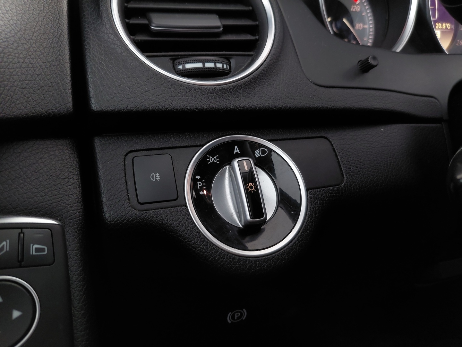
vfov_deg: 54.9
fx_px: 334
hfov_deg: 69.4
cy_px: 174
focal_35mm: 25
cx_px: 231
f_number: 1.8
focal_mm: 4.69
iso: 400
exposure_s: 1/33.4
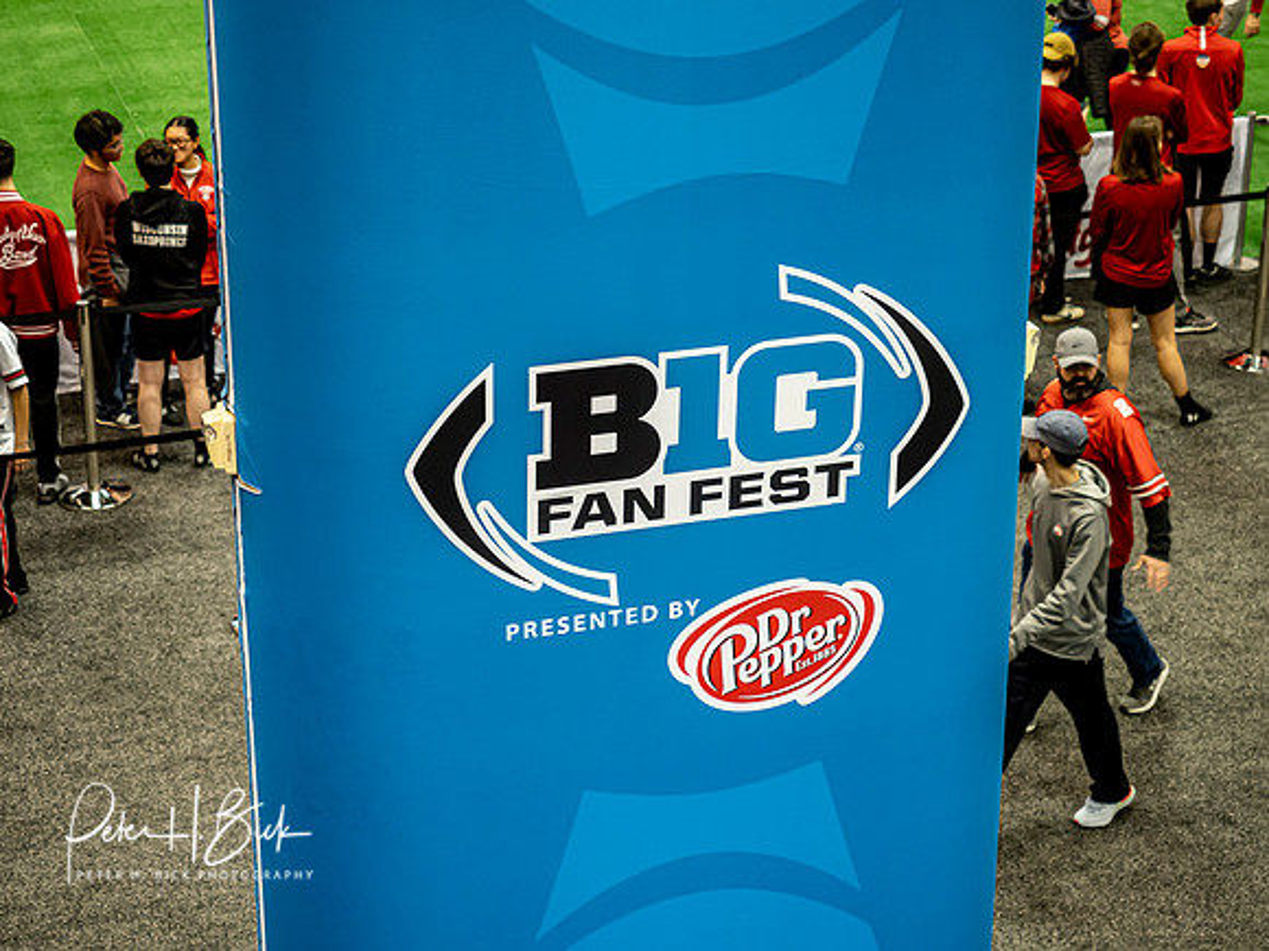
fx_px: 2933
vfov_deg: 18.4
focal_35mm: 80
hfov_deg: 24.4
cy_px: 476
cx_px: 634
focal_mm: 40
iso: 1000
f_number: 2.8
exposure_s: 1/200
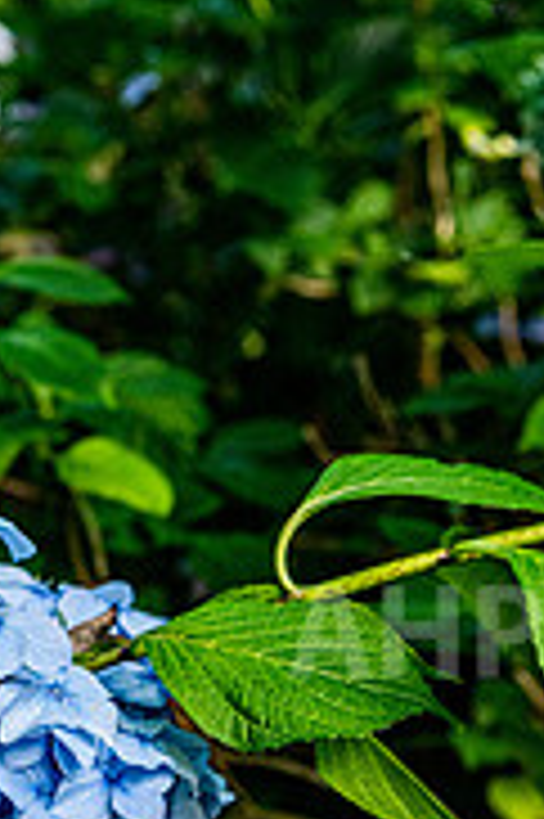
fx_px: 1907
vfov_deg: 24.2
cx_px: -27
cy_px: 346
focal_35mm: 84
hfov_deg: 15.9
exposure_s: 1/125
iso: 1600
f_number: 5
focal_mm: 34
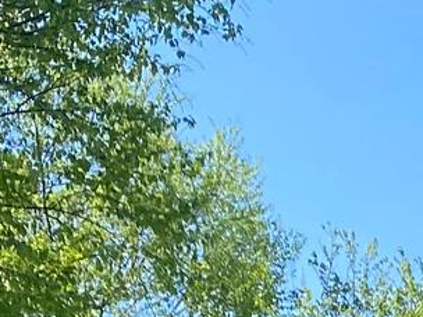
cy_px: 1044
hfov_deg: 10.1
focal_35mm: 175
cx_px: 946
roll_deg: -1.4
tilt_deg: -1.8
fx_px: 2138
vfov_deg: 7.2
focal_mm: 4.25
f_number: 1.8
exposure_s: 1/772
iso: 32
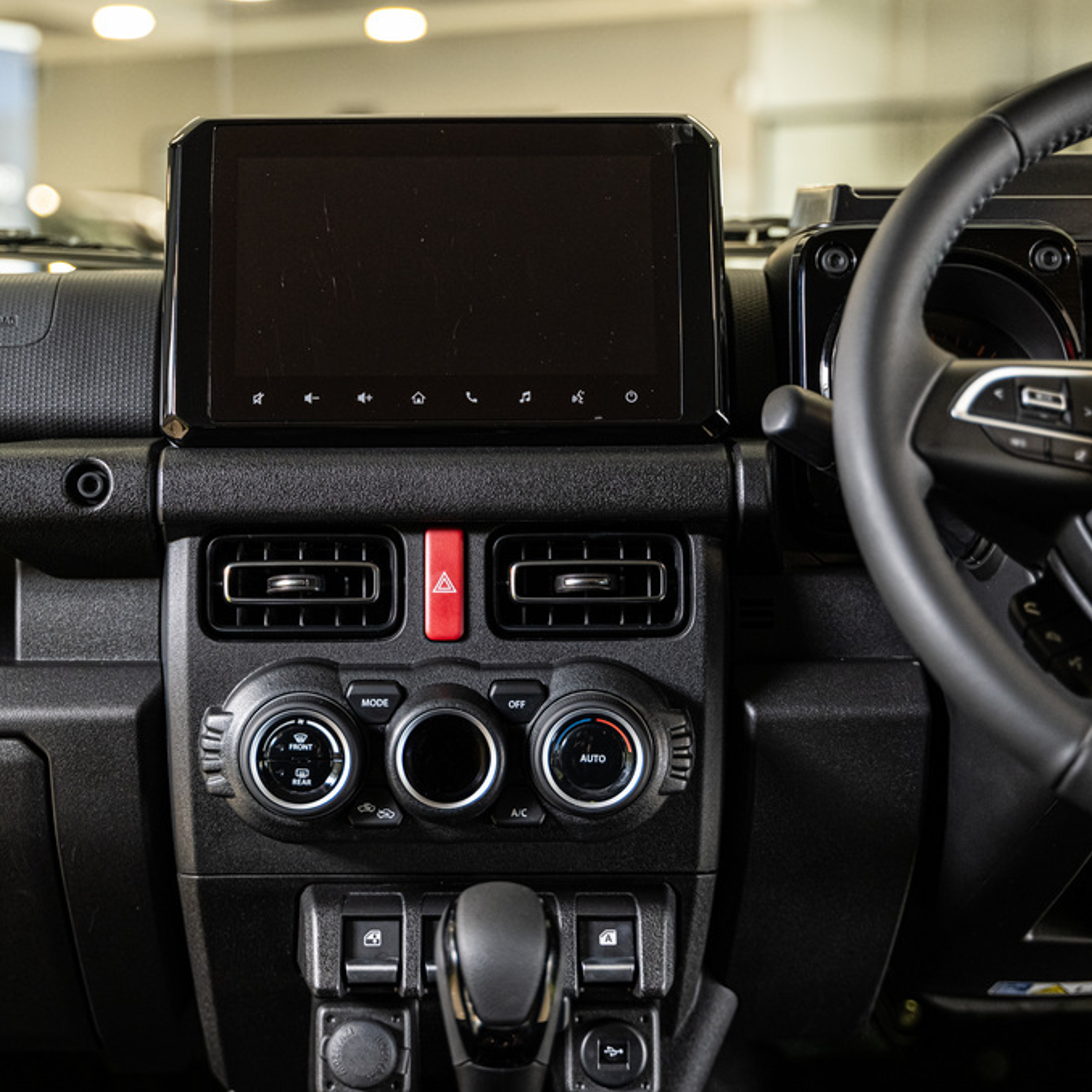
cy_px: 546
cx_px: 442
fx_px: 2106
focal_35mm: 59
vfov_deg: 29.1
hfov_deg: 29.0
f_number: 2.8
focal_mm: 46
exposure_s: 1/125
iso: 1600
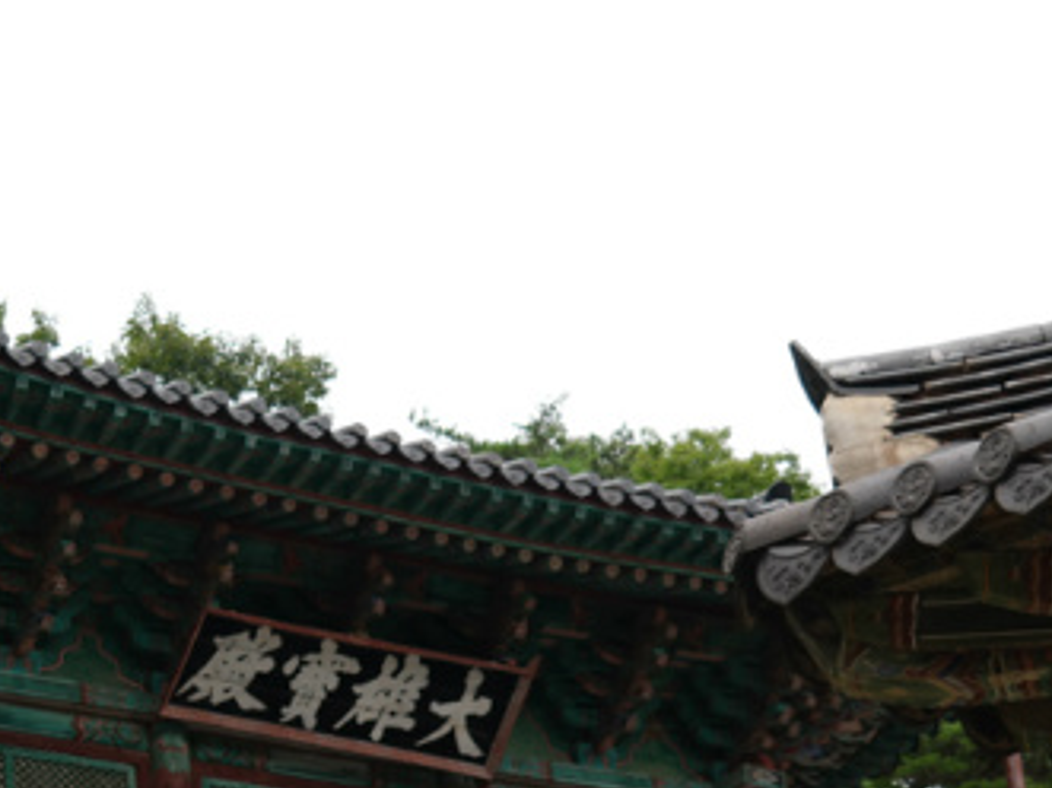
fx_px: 3372
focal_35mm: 111
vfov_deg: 13.2
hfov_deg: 17.7
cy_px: 791
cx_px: 391
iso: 100
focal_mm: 33
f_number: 4.5
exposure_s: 1/250
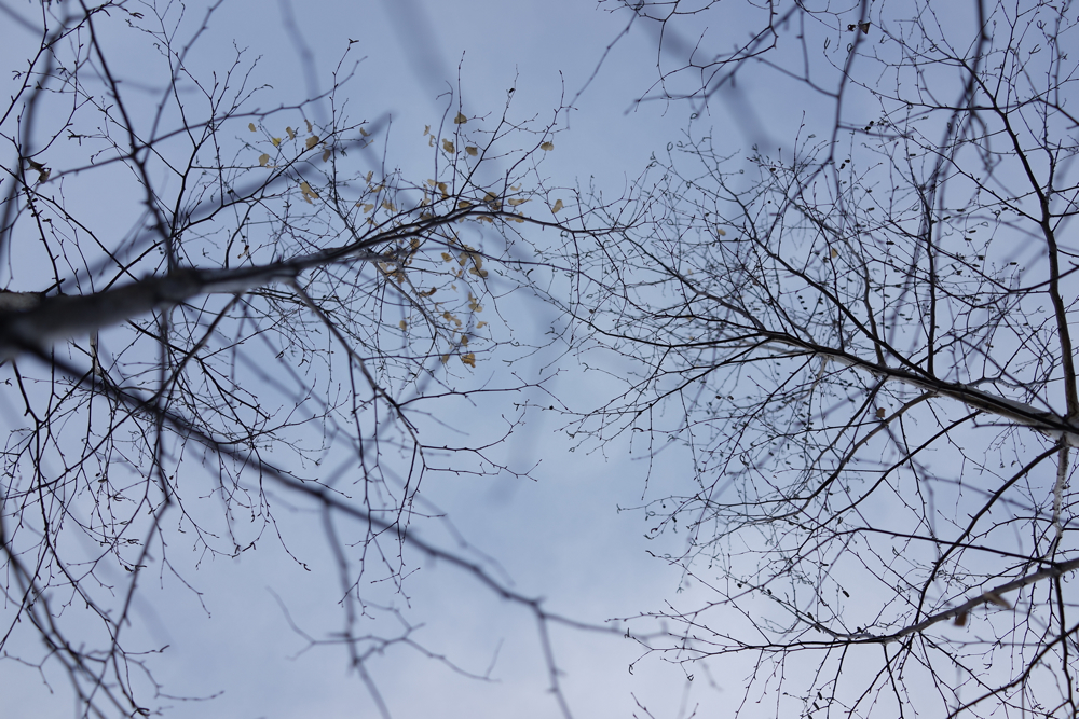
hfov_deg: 54.4
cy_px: 360
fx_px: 1049
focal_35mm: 35
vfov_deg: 37.9
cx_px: 540
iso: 50
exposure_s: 1/1000
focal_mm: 35
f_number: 2
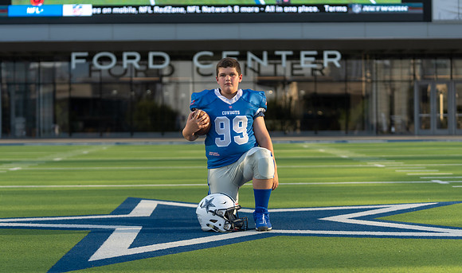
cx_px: 232
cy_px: 124
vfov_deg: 15.3
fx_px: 1018
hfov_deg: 25.6
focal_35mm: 82
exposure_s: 1/640
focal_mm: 77
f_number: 2.8
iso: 100
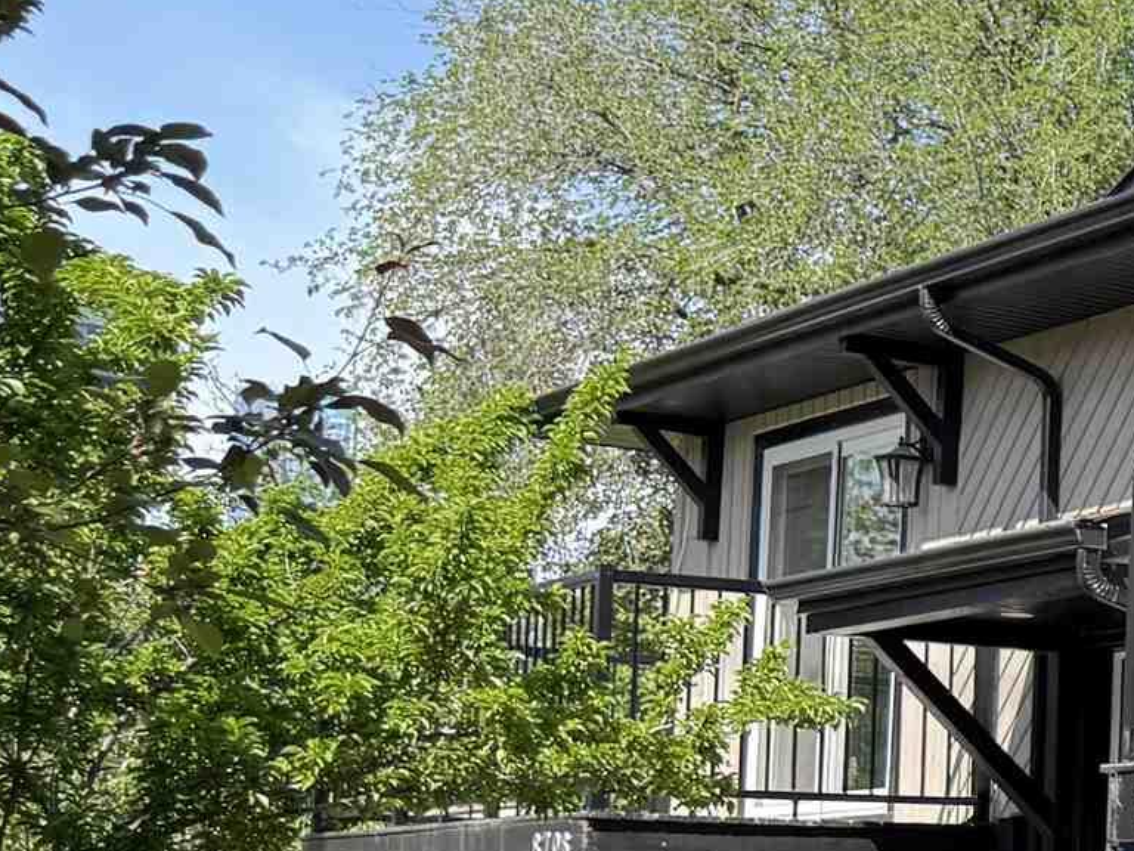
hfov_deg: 16.0
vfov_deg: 15.3
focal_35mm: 96
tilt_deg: +4.5
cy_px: 743
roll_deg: -1.8
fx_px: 3145
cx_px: 2253
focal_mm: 6.76
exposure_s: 1/1156
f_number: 1.78
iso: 100
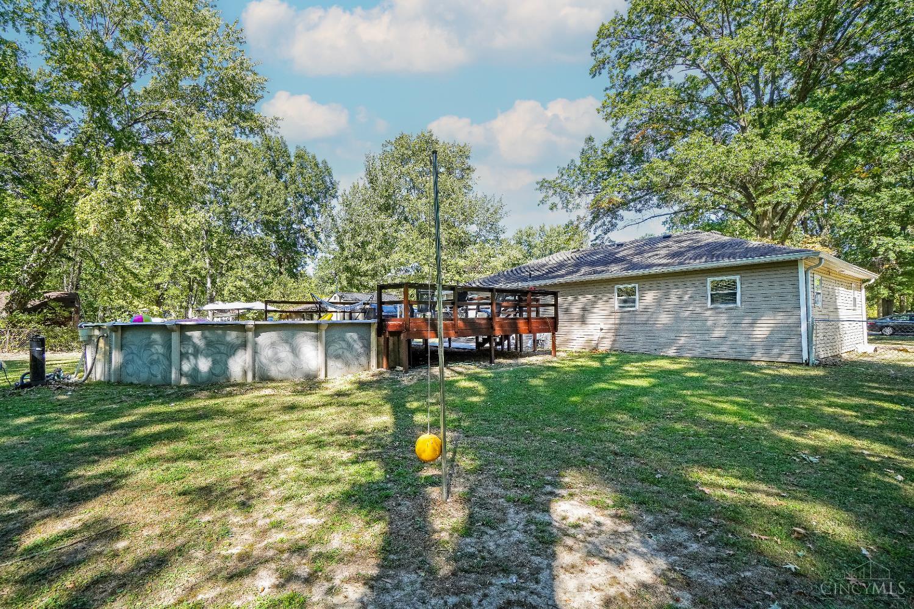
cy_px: 304
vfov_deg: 77.3
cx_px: 457
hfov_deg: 100.4
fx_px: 381
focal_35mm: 15
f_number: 8
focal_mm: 10
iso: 250
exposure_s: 1/160
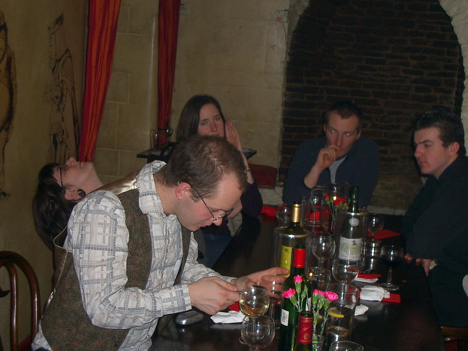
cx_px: 234
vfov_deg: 23.7
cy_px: 176
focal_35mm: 62
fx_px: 838
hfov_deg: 31.2
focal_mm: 10.2
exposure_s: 1/40
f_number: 3.5
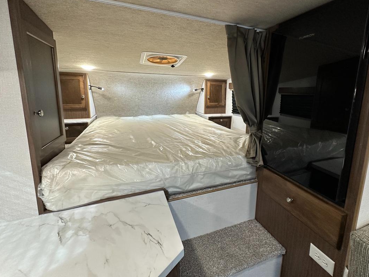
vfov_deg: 74.4
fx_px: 181
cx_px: 203
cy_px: 120
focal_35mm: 17
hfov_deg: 90.7
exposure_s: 1/99
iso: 320
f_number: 2.2
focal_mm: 2.22
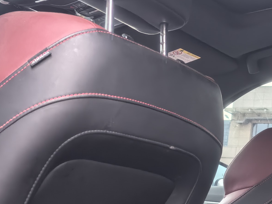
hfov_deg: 22.0
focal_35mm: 83
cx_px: 317
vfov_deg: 17.6
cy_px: 159
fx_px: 652
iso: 160
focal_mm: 5.75
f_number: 1.4
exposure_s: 1/455
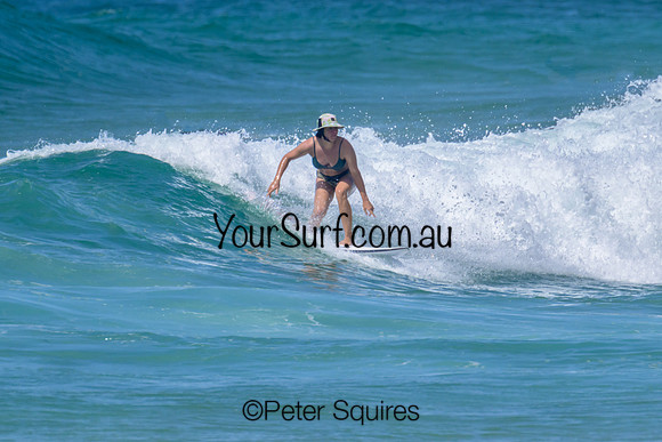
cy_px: 154
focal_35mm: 1087
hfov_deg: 1.9
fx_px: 19989
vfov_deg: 1.3
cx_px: 313
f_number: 11
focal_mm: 800
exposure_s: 1/2000
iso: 900
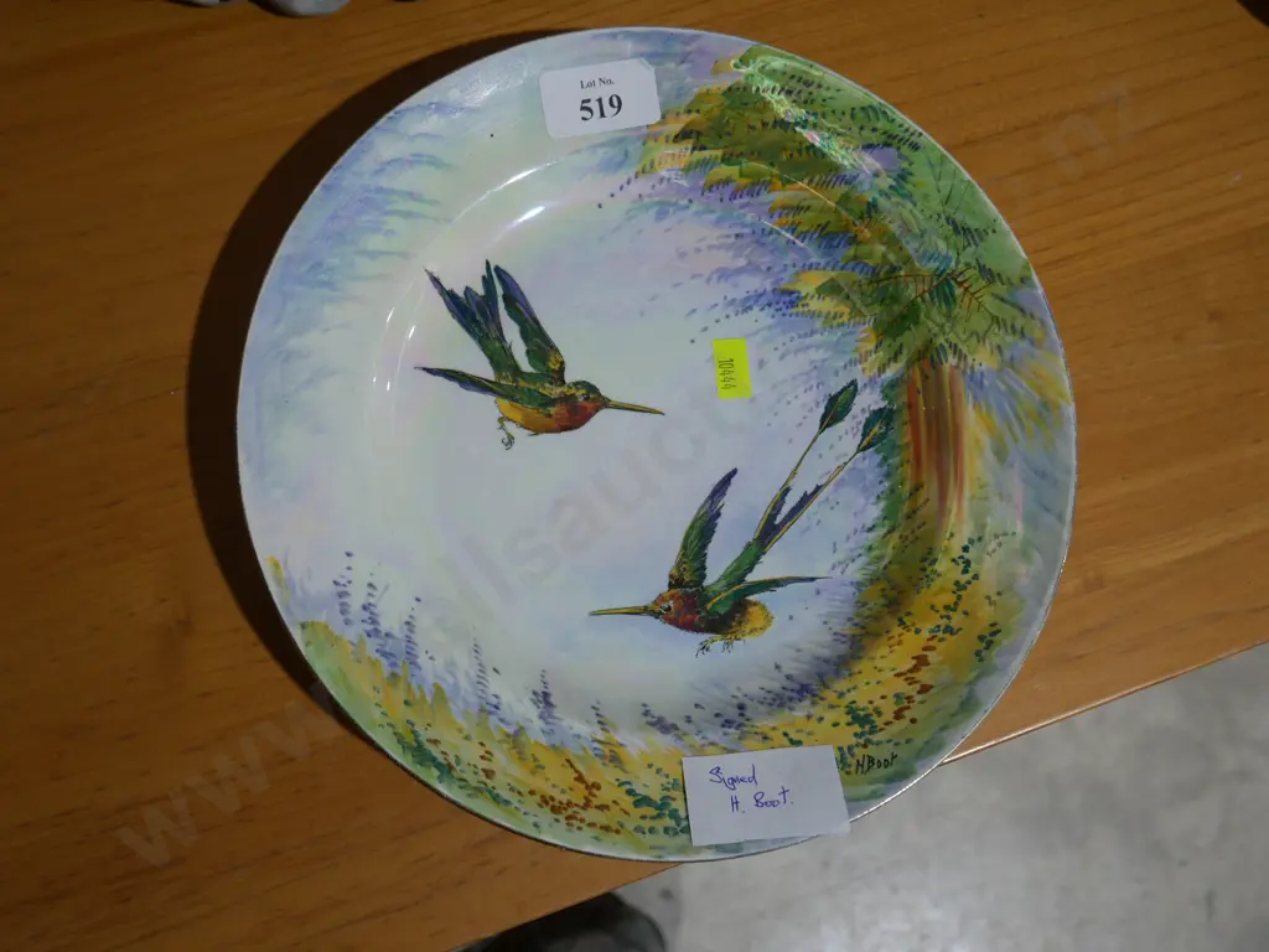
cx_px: 634
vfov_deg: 41.8
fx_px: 1246
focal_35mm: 34
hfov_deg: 54.0
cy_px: 476
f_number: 4
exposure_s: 1/60
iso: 200
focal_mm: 17
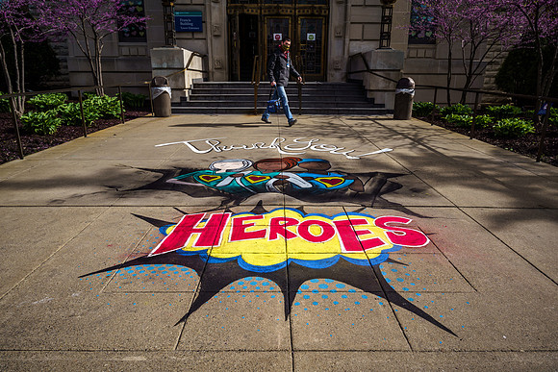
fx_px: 376
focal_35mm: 24
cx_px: 279
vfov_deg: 52.7
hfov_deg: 73.2
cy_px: 186
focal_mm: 24
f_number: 5.6
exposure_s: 1/1600
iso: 200
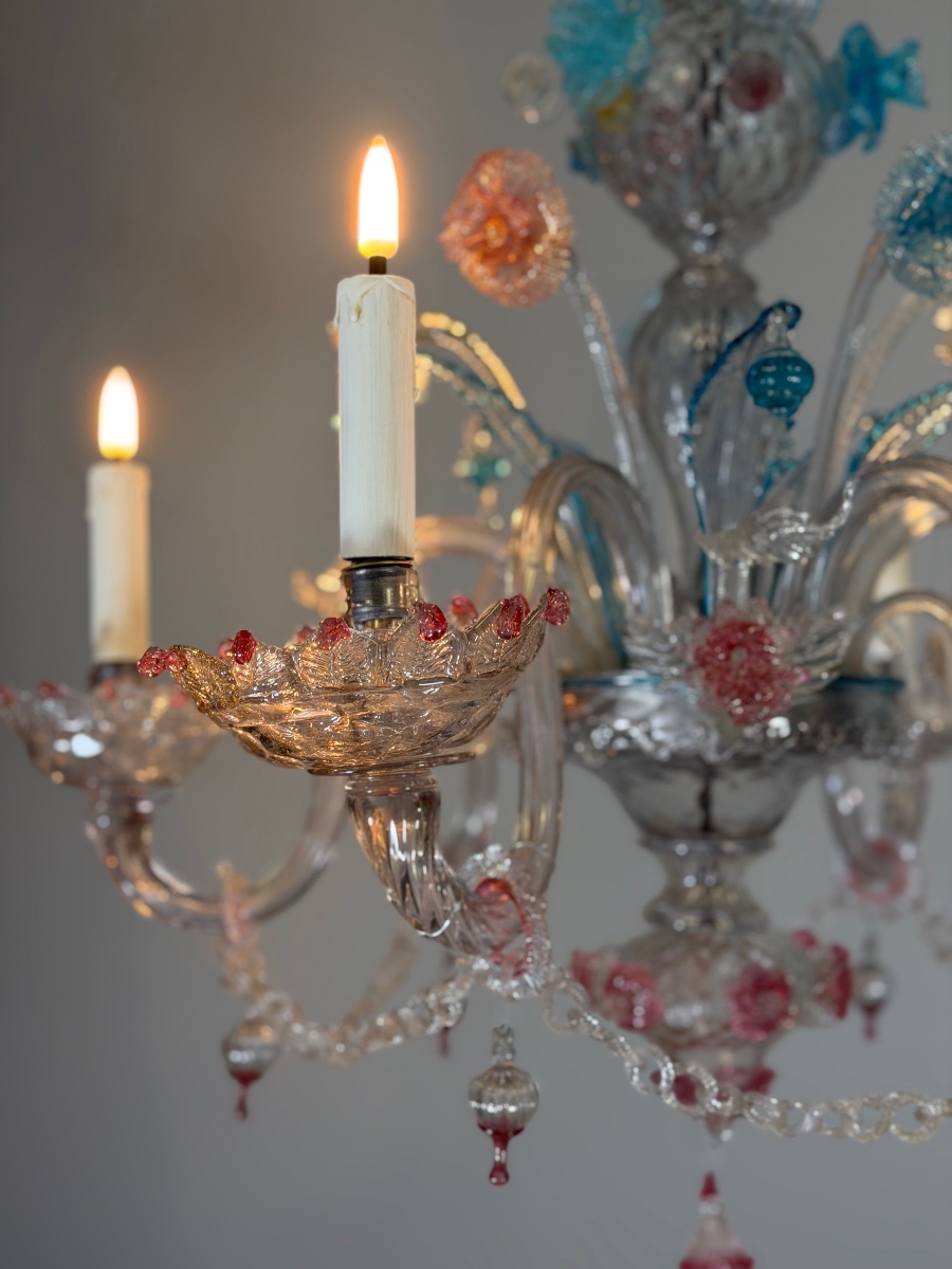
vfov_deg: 39.7
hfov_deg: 30.3
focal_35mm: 48
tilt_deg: +6.1
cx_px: 476
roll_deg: -1.2
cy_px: 634
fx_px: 1760
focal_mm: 6.76
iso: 80
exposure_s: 1/100
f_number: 1.78
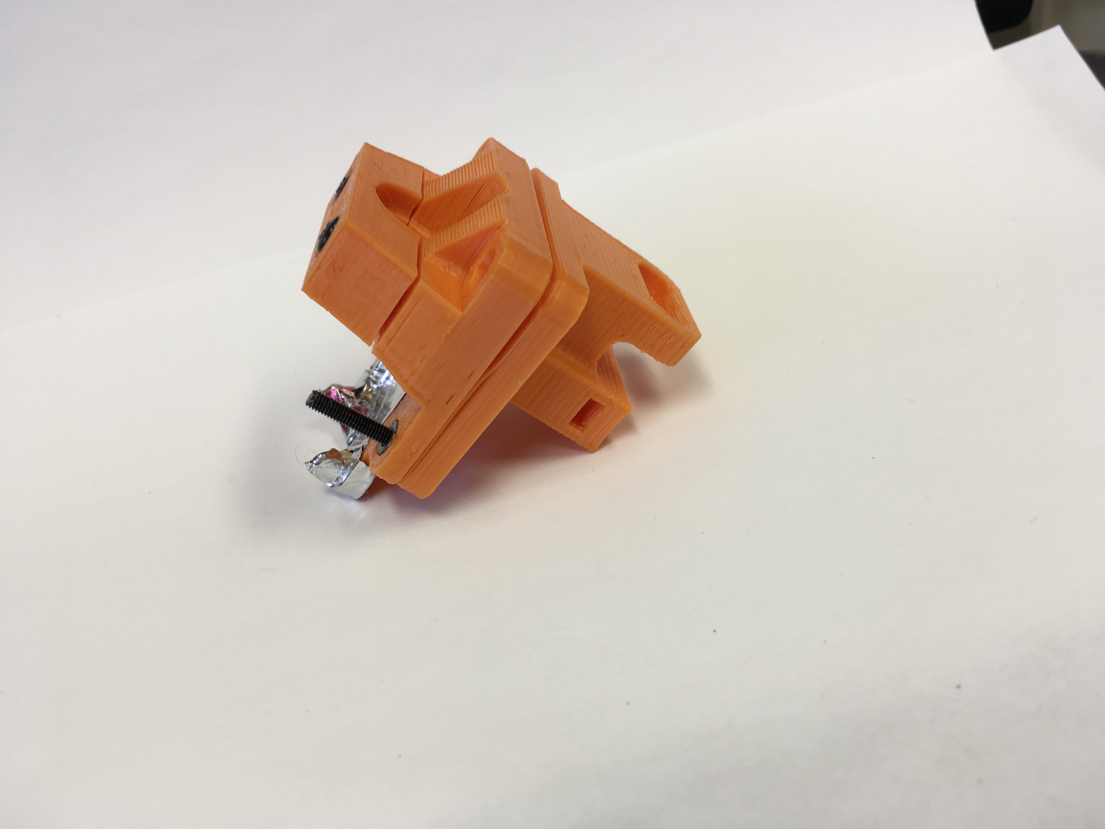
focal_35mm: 29
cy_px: 414
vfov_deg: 48.2
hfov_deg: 61.7
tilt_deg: -33.6
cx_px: 552
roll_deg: +12.8
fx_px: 926
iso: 25
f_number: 2.2
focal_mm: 4.15
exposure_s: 1/60
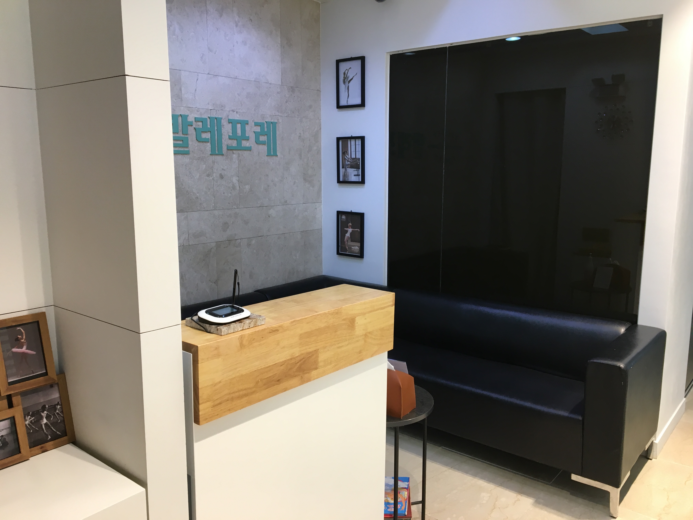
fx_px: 581
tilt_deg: -8.3
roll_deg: +0.2
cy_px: 260
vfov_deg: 48.2
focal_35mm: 29
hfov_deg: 61.7
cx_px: 346
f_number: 2.2
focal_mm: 4.15
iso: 32
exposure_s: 1/33
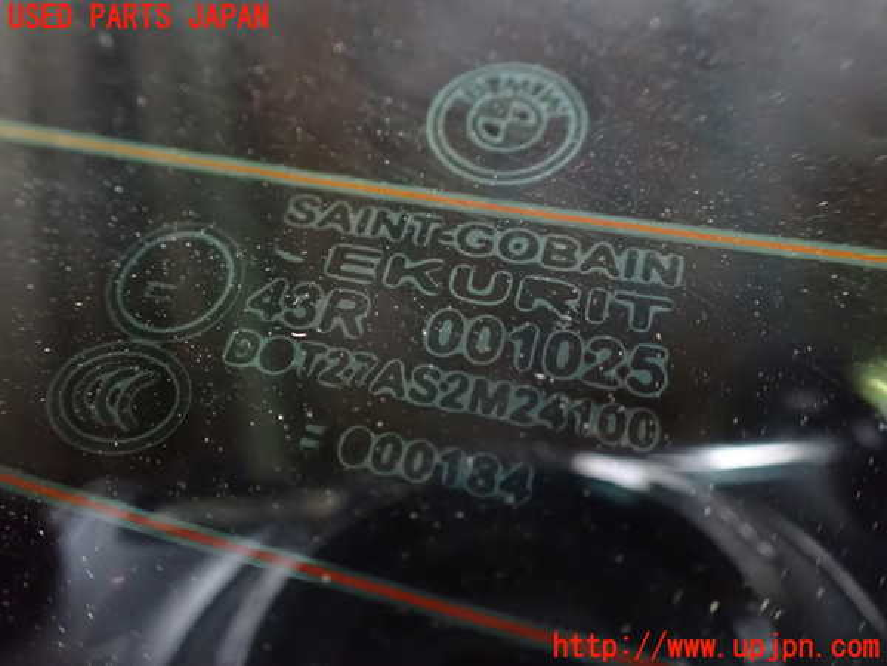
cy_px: 333
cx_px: 444
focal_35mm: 30
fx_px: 769
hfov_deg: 60.0
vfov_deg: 46.8
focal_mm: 5.4
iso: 1600
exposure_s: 1/30
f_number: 2.3
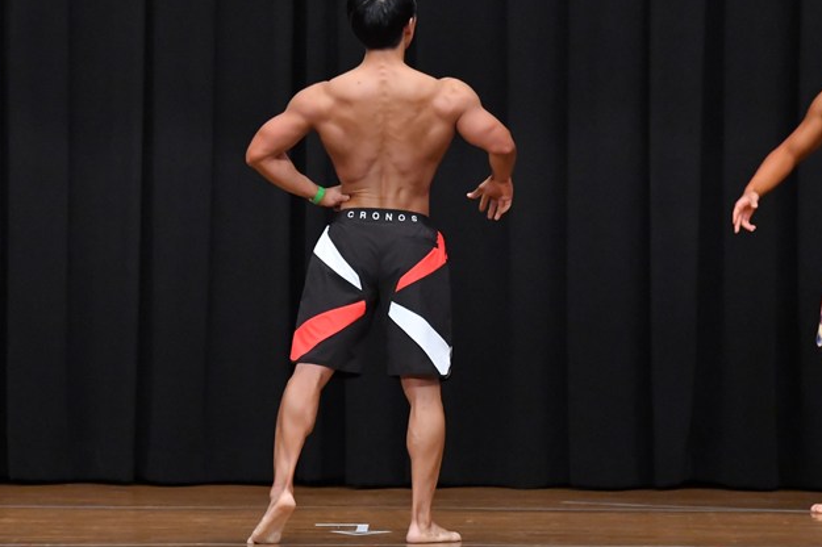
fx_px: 6367
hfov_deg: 7.4
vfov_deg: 4.9
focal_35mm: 279
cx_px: 320
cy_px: 262
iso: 8000
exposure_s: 1/400
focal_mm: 150
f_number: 5.6
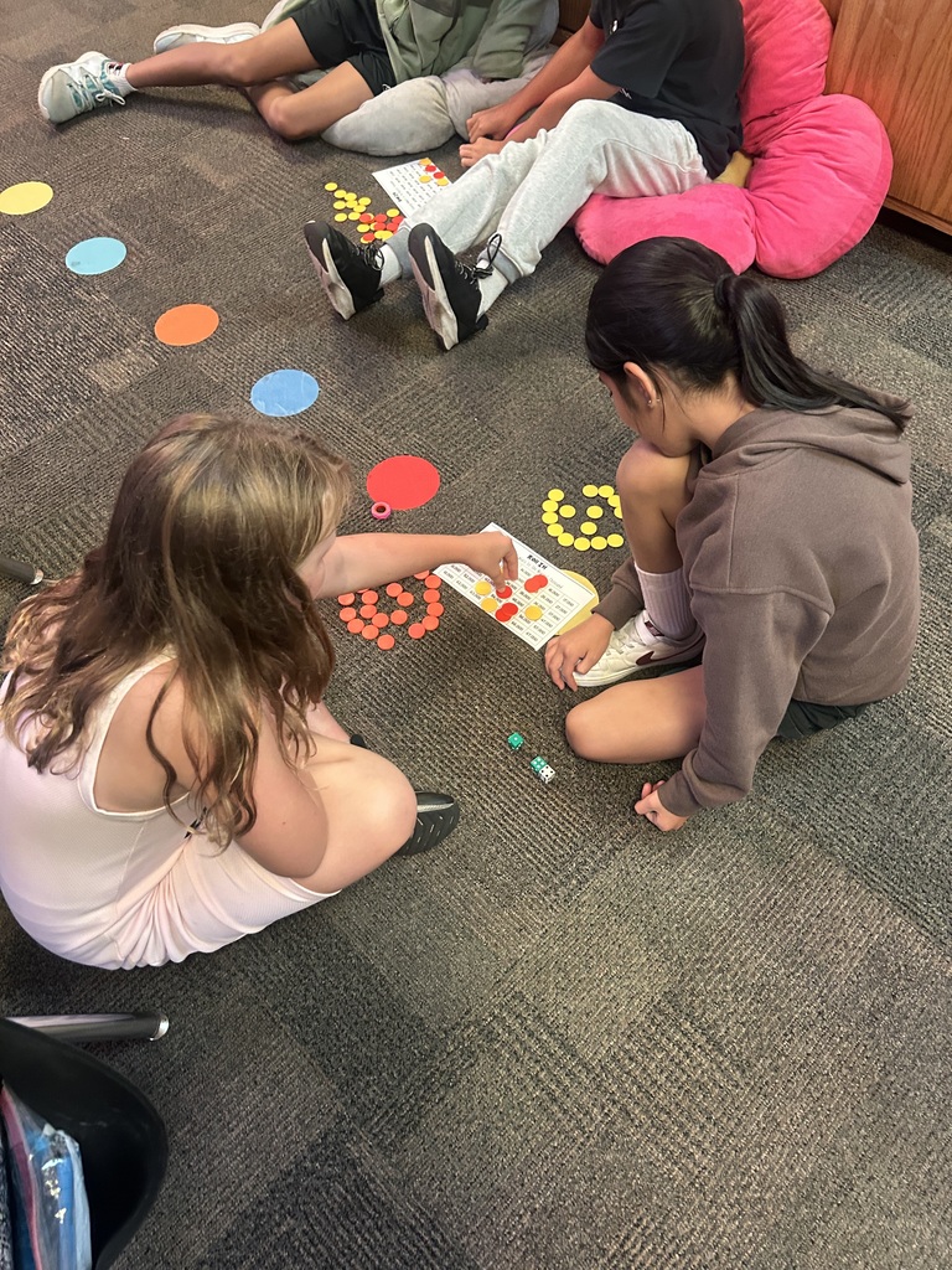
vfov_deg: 67.3
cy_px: 635
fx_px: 953
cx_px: 476
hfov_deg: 53.1
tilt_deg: -53.6
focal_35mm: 26
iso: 320
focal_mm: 5.7
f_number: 1.5
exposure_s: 1/60
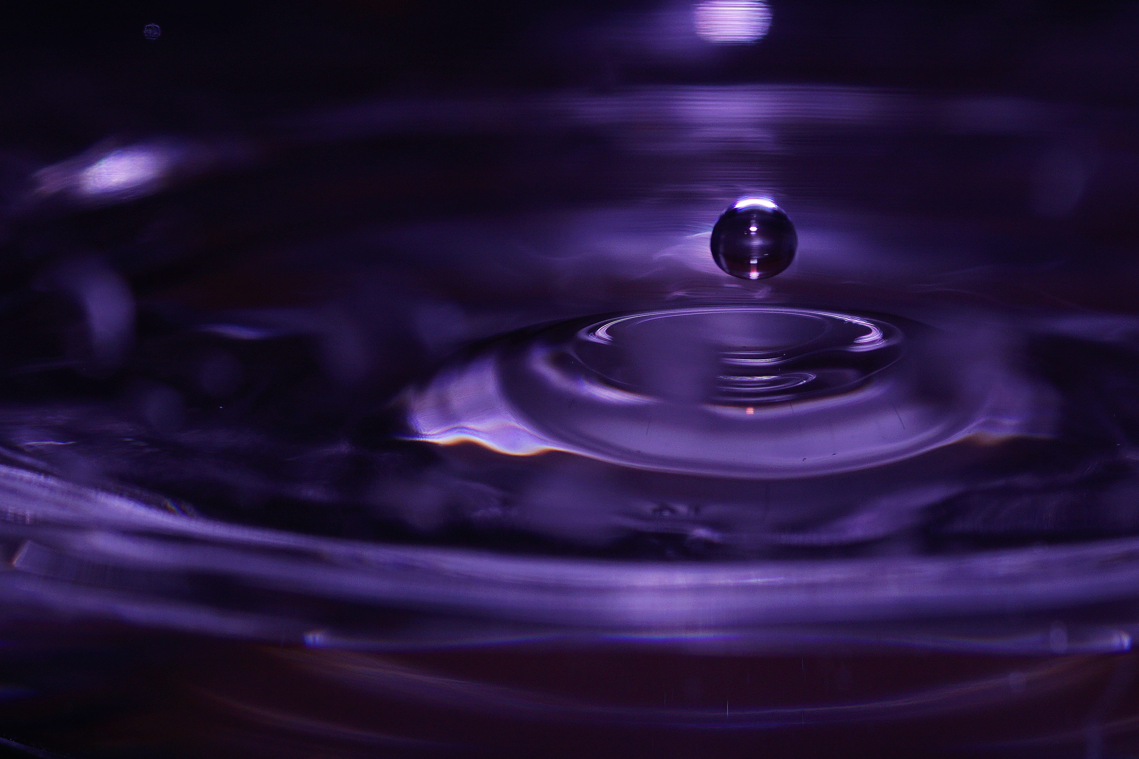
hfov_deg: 29.4
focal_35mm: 68
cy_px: 277
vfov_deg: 20.0
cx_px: 774
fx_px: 2151
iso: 100
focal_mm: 30
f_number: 7.1
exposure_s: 1/250
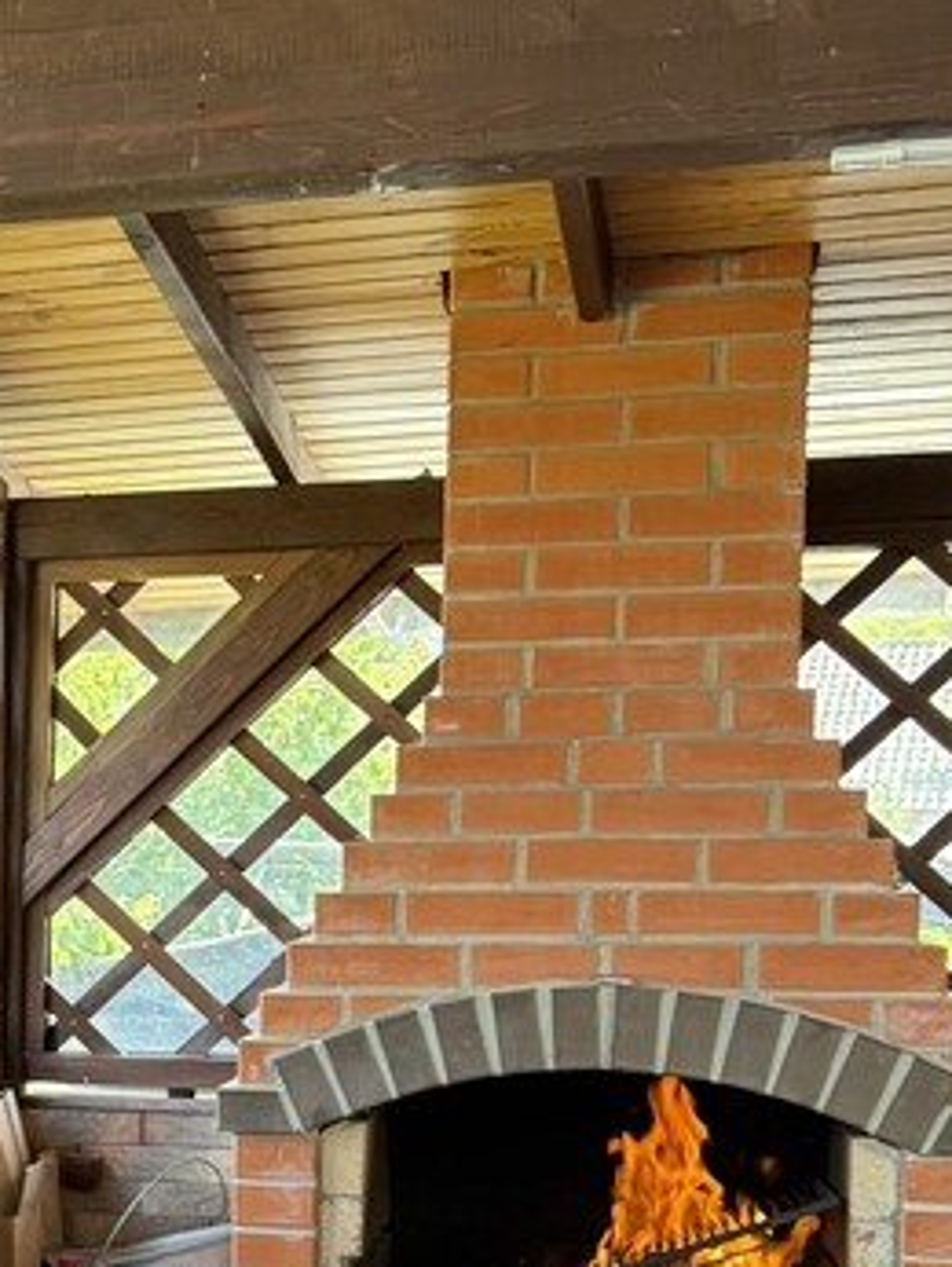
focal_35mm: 71
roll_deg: -0.1
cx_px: -359
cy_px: 1029
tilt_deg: -1.3
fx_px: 2600
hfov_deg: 18.9
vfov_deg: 26.8
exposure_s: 1/121
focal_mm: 6.76
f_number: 1.78
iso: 200
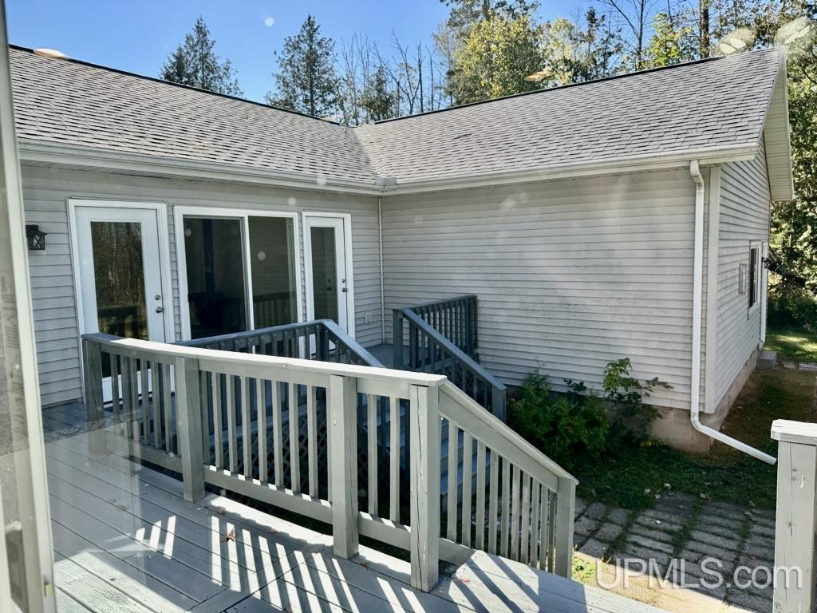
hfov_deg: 71.6
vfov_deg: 56.8
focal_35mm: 24
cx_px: 408
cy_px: 306
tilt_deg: -5.4
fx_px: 566
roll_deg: +2.0
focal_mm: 6.76
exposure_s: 1/952
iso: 80
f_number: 1.78
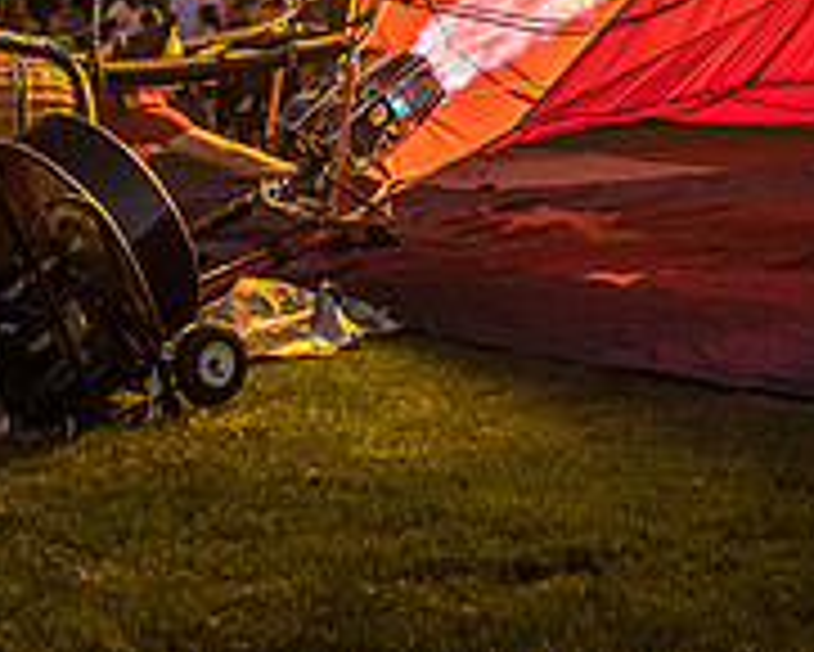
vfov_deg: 17.7
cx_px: 450
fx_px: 1952
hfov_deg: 23.5
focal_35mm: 81
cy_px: -209
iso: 2000
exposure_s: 1/125
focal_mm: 18
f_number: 3.5
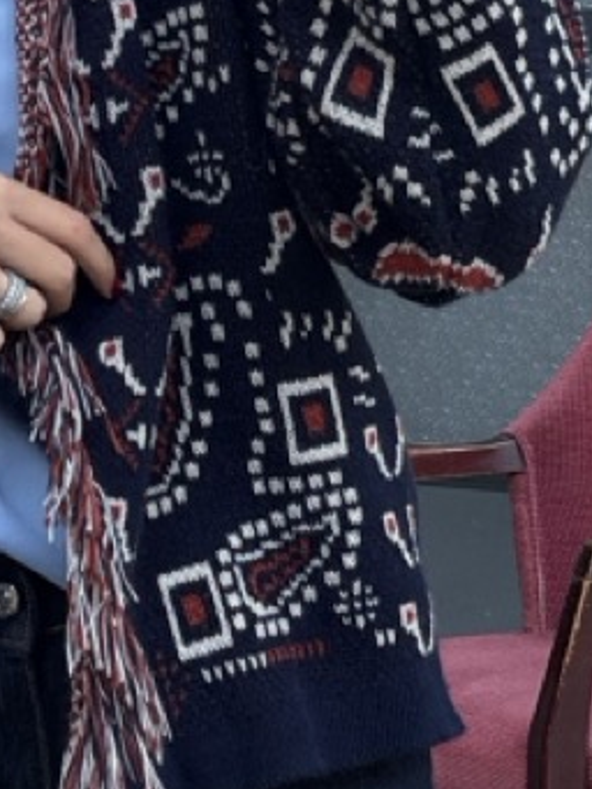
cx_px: 157
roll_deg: +2.9
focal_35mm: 180
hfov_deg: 8.2
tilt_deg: -16.4
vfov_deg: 10.9
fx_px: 4102
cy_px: 169
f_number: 1.78
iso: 250
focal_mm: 6.76
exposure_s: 1/60
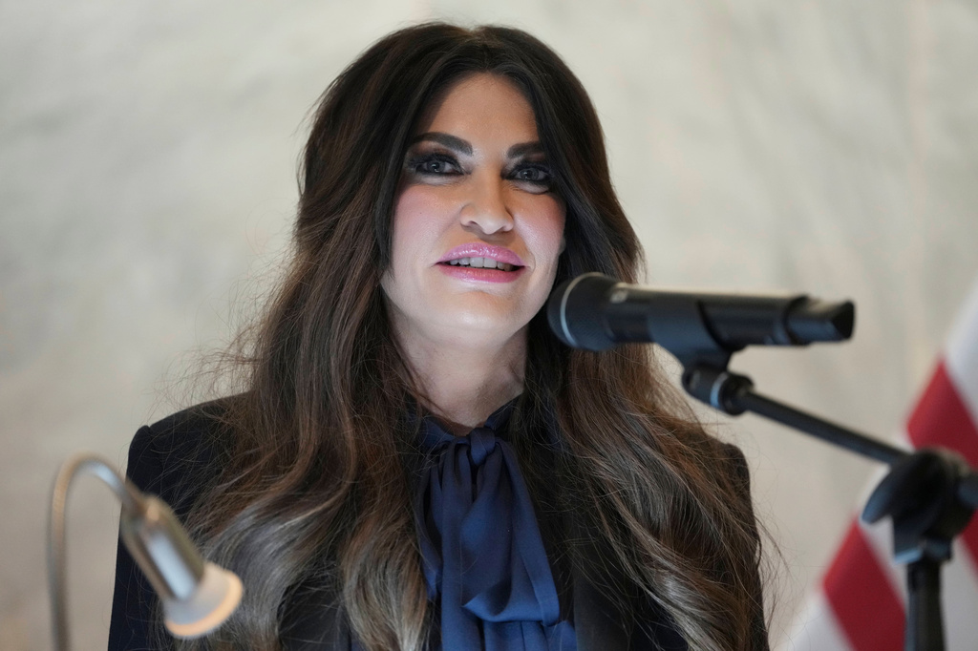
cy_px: 326
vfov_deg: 7.8
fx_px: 4752
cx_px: 489
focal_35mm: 175
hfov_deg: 11.7
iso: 5000
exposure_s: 1/400
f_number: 2.8
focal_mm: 175
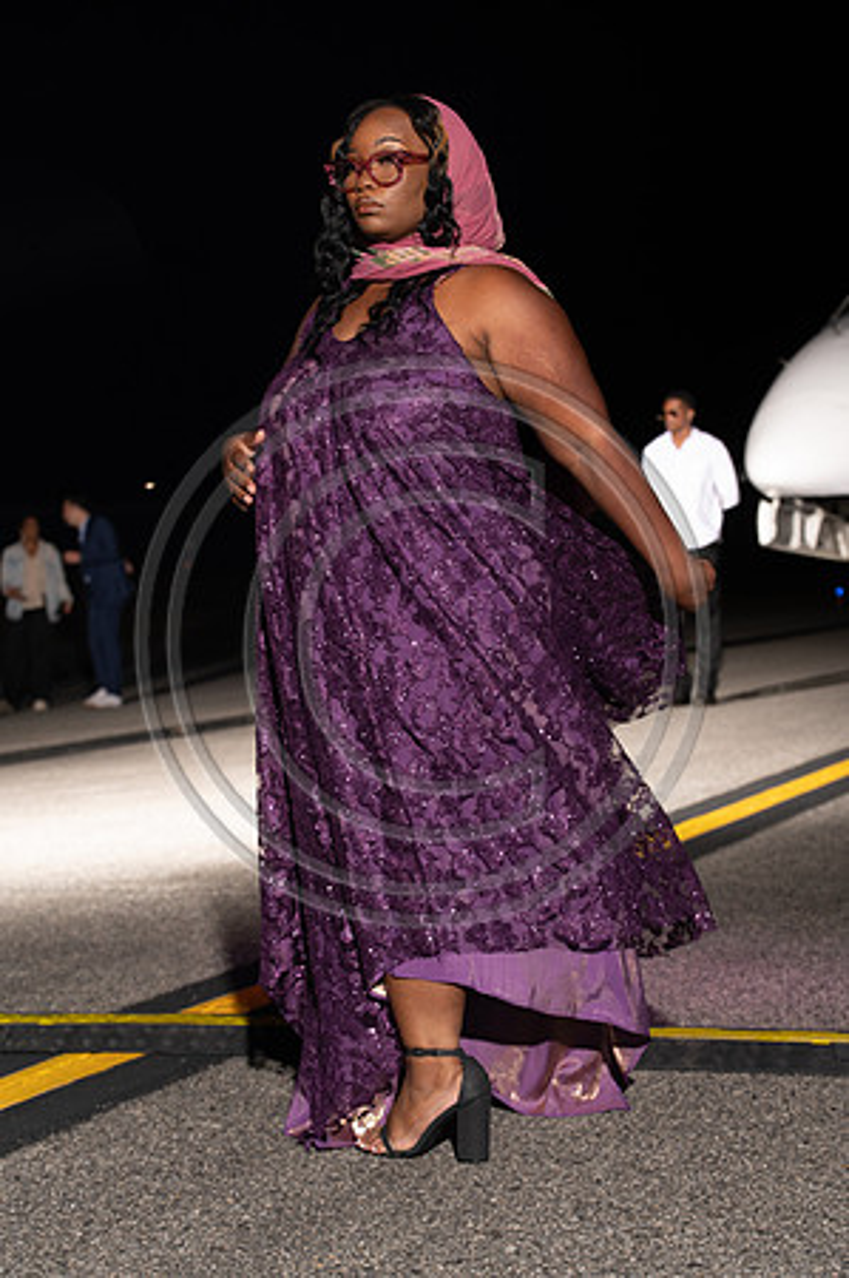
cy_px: 639
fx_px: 2482
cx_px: 424
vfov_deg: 28.9
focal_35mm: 70
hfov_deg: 19.4
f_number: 6.3
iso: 1000
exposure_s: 1/200
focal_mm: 70
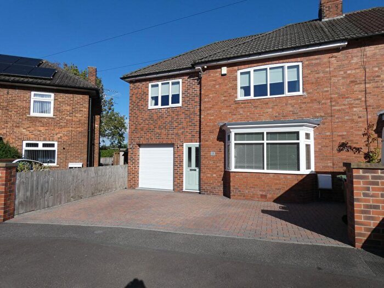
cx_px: 192
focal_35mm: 20
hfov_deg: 81.7
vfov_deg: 66.0
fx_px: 222
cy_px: 144
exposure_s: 1/800
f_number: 4.5
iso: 80
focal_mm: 3.6
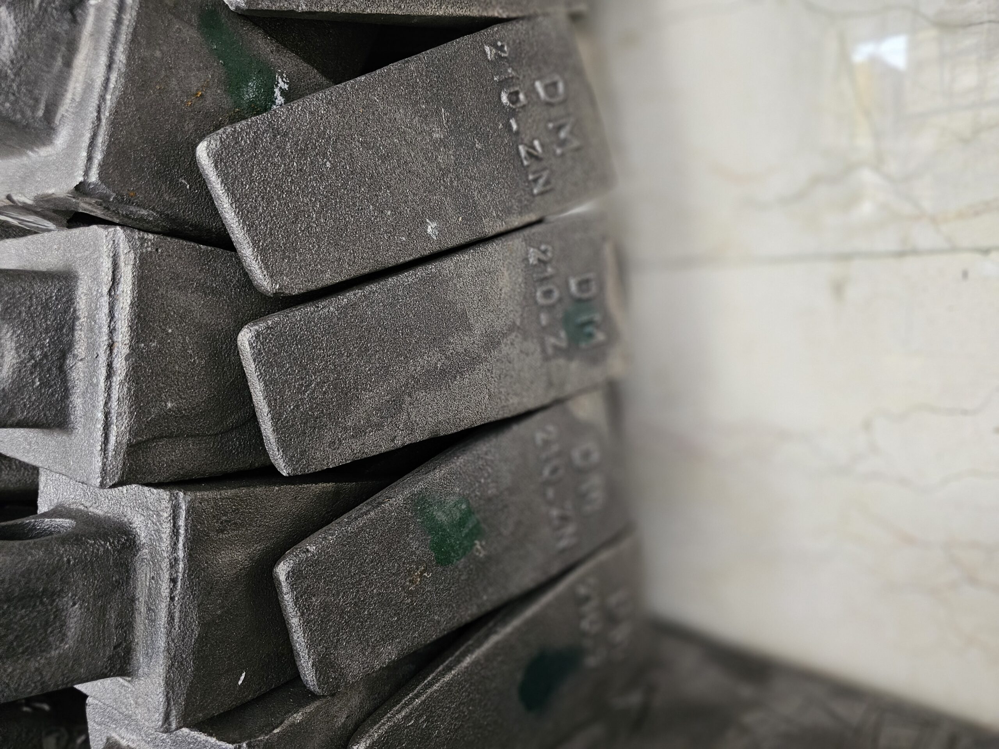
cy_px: 374
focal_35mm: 23
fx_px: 664
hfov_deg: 73.9
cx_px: 500
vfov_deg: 58.9
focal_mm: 6.3
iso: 640
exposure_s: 1/100
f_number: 1.7
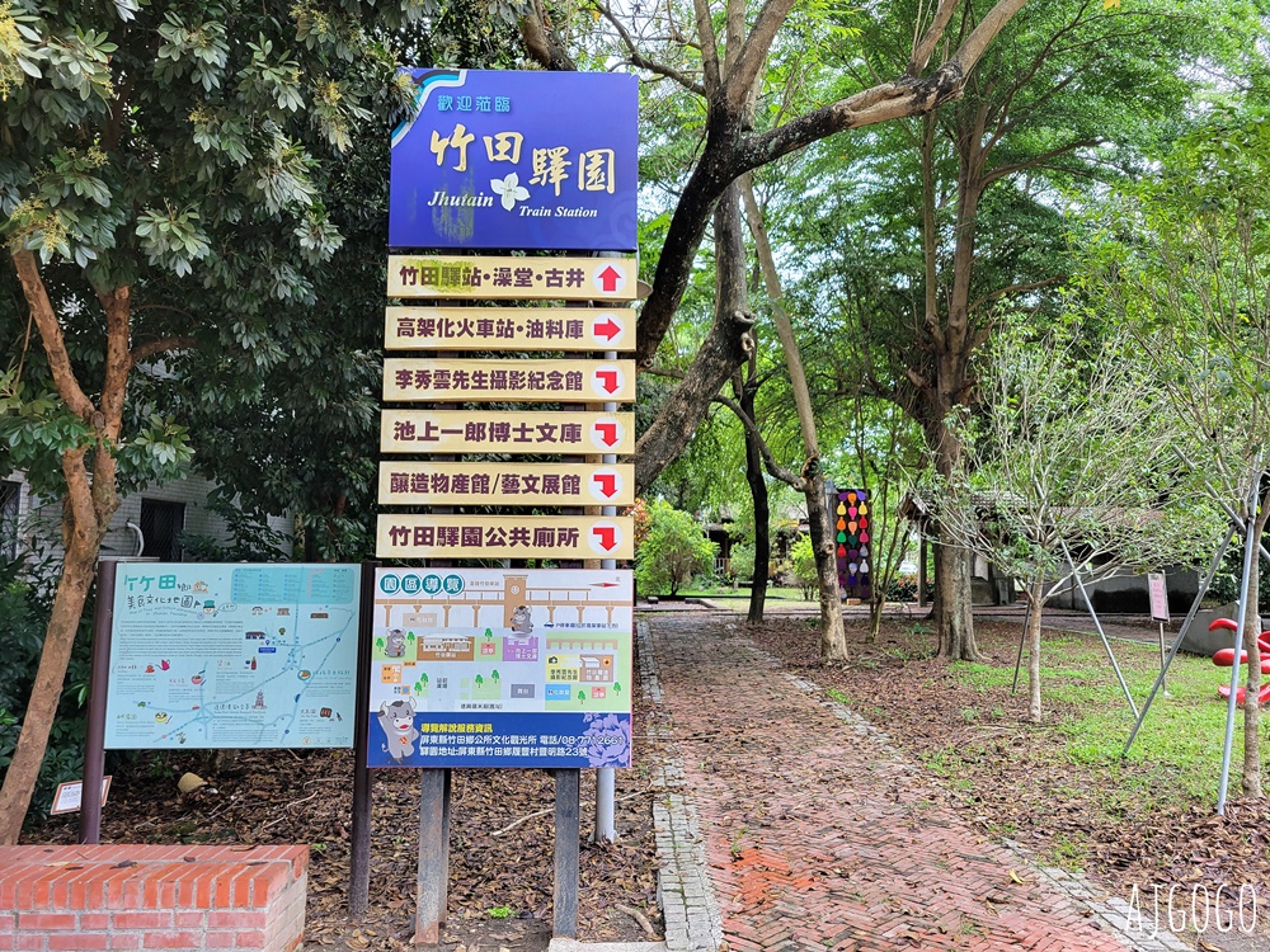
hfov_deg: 67.3
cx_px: 635
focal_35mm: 26
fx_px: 954
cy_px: 476
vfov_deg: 53.1
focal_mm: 5.4
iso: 40
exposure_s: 1/128
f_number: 1.8
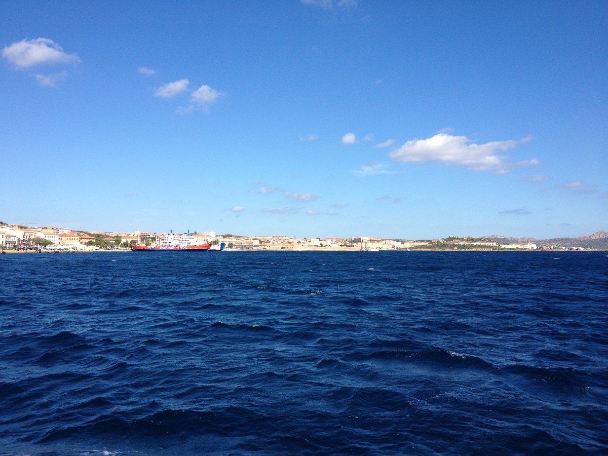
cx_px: 304
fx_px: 615
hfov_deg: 52.6
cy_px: 228
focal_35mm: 35
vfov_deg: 40.7
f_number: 2.4
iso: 64
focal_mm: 4.28
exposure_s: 1/1727
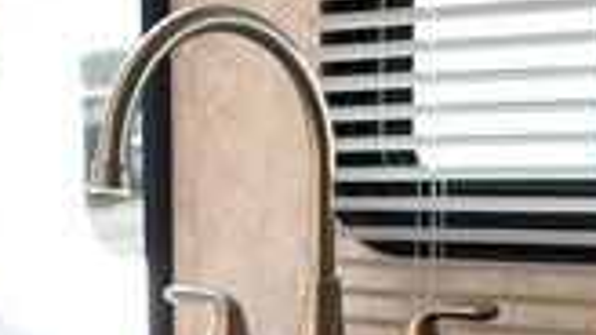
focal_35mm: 138
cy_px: 1081
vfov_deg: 7.5
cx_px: 216
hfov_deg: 15.6
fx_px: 2179
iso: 800
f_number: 3.5
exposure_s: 1/250
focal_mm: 18
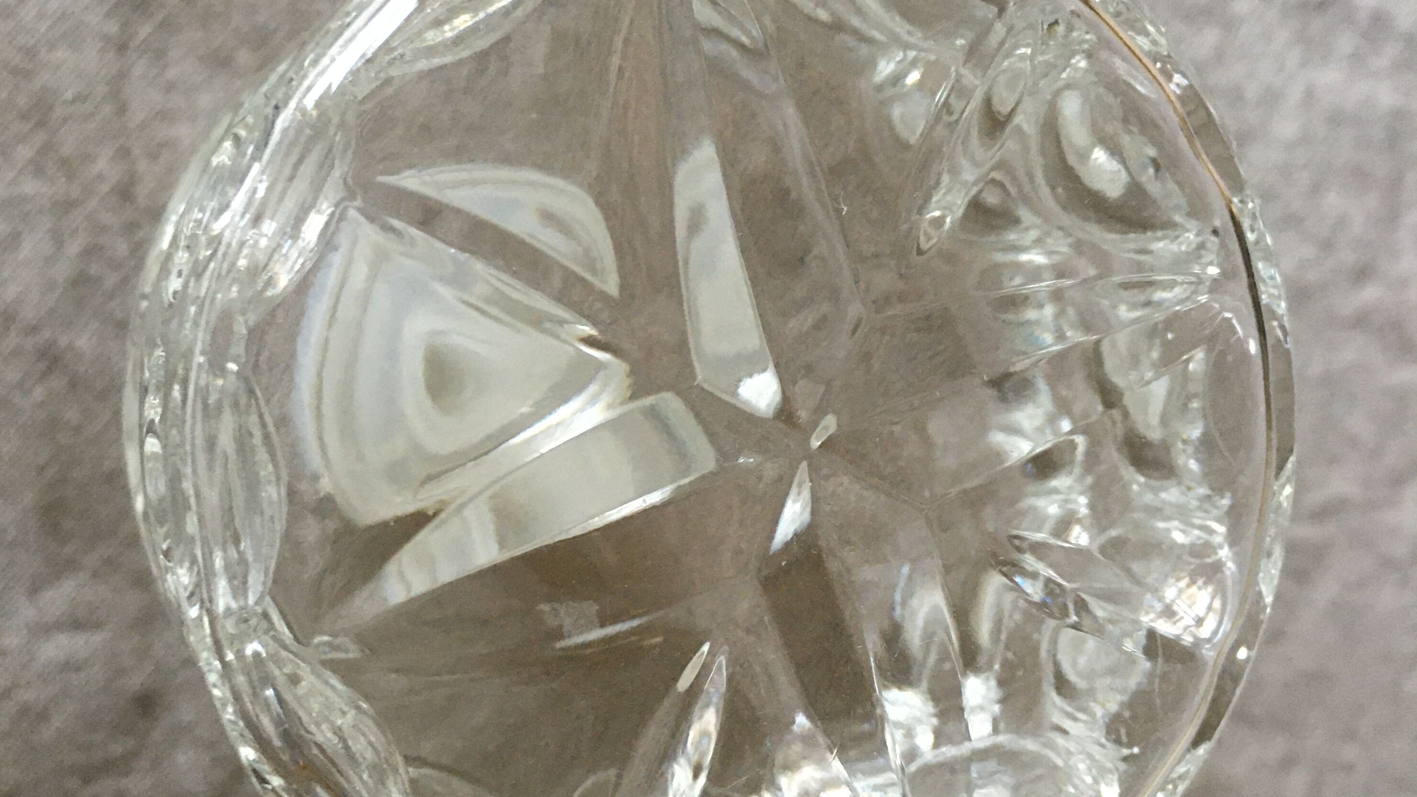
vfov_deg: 27.7
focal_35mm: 43
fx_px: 1615
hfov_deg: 47.4
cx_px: 701
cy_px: 378
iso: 200
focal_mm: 4.15
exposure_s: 1/24
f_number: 2.2
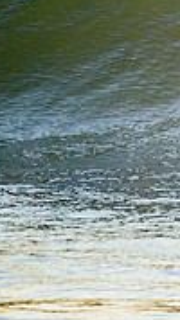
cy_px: 13
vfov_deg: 1.3
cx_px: 445
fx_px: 14532
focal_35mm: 1711
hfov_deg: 0.7
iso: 500
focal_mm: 500
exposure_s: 1/2000
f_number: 5.6
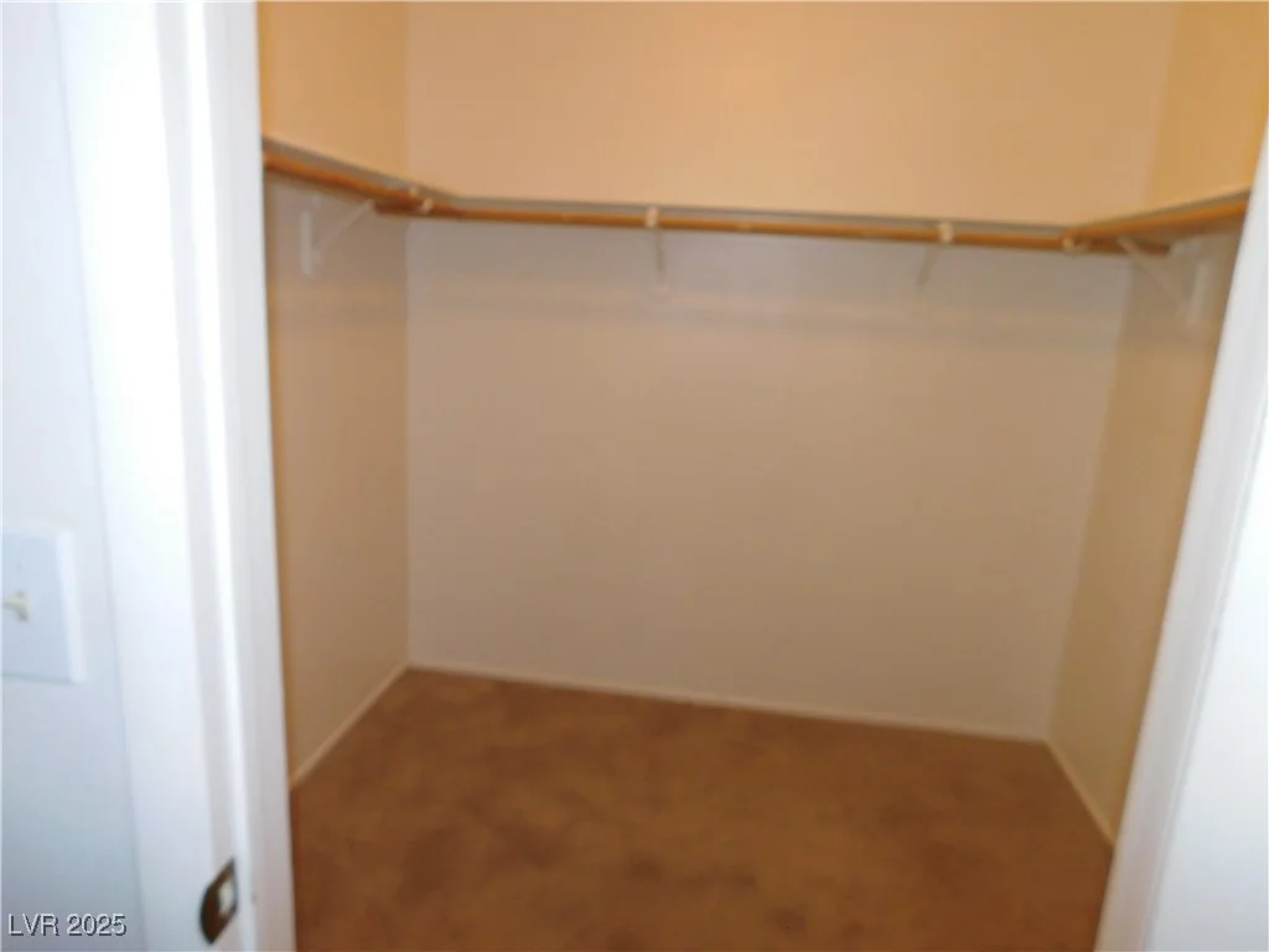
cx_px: 634
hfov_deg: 73.9
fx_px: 843
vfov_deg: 58.9
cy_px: 476
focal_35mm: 23
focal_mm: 4
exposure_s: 1/30
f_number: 3
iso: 200
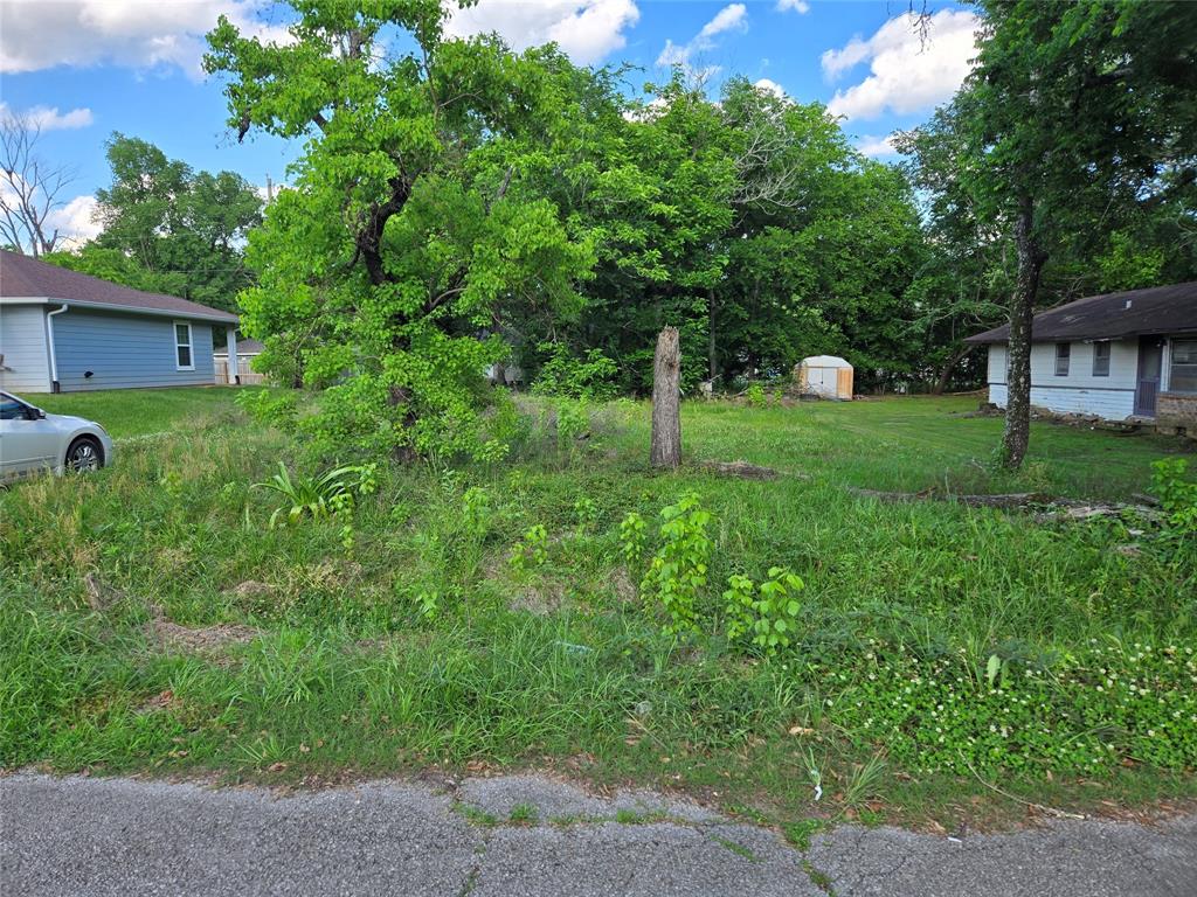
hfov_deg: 73.9
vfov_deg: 58.9
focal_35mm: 23
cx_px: 598
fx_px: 795
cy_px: 448
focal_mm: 5.4
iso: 25
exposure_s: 1/670
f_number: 1.8
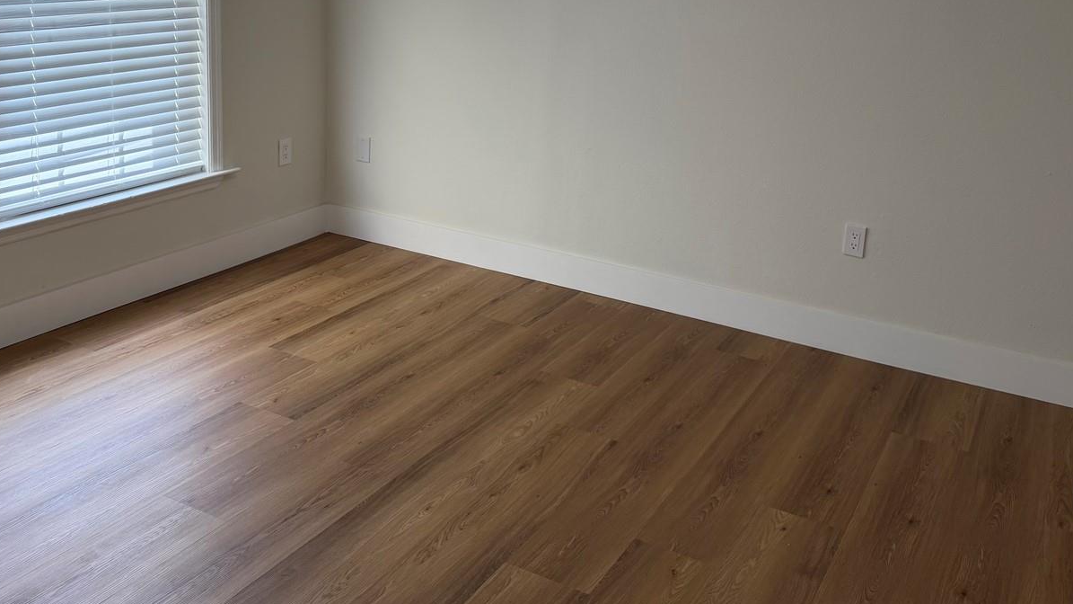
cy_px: 98
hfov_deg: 56.6
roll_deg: -2.4
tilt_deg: -9.8
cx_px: 547
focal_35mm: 35
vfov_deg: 32.5
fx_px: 996
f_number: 1.78
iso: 100
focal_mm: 6.76
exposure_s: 1/188
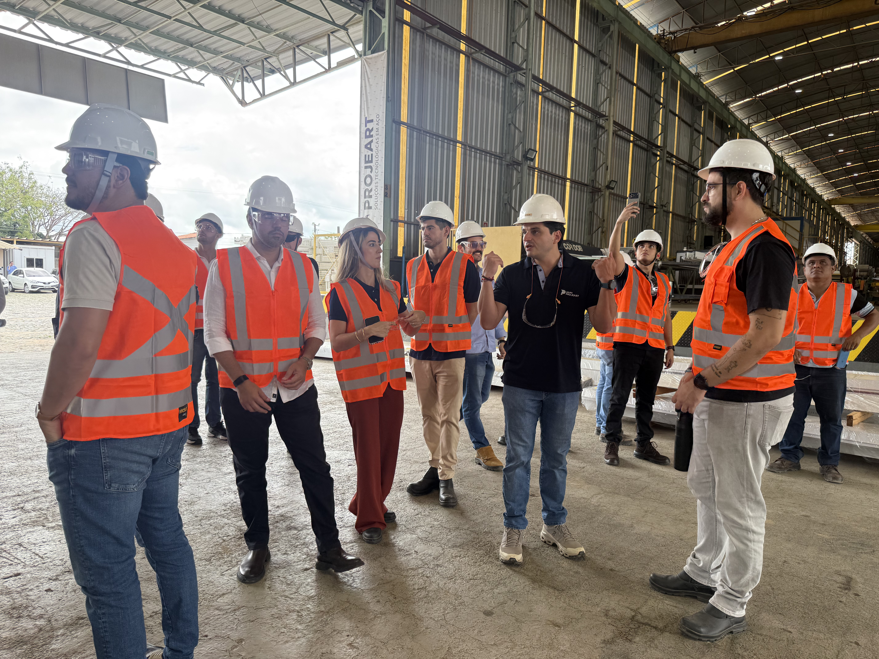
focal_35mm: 24
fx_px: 609
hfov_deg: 71.6
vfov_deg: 56.8
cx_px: 440
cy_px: 330
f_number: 1.78
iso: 80
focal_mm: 6.76
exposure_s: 1/299
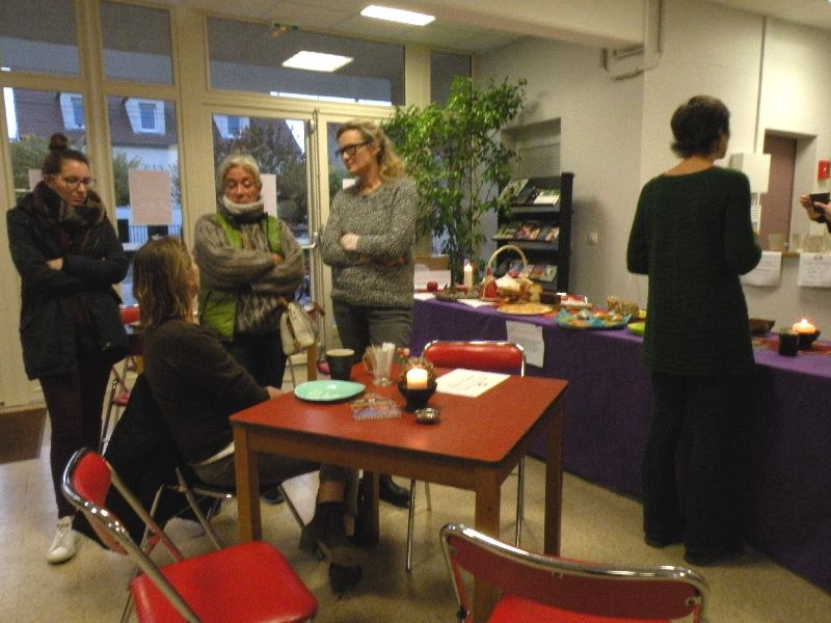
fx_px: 648
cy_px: 312
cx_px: 416
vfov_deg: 51.4
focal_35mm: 27
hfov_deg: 65.3
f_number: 8
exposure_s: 1/10.1
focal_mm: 4.7
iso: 400
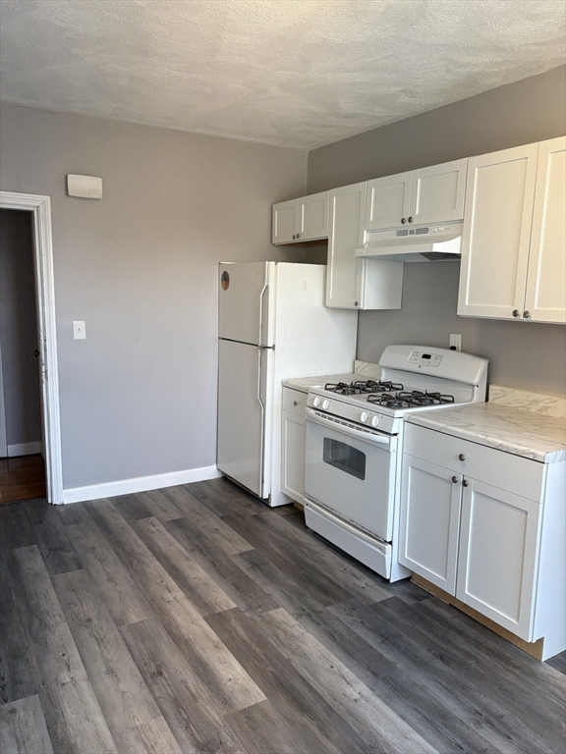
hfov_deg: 53.1
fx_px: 567
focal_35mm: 26
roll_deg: -1.3
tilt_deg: -8.0
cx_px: 283
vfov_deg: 67.3
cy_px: 377
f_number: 1.6
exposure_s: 1/120
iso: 80
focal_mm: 5.96
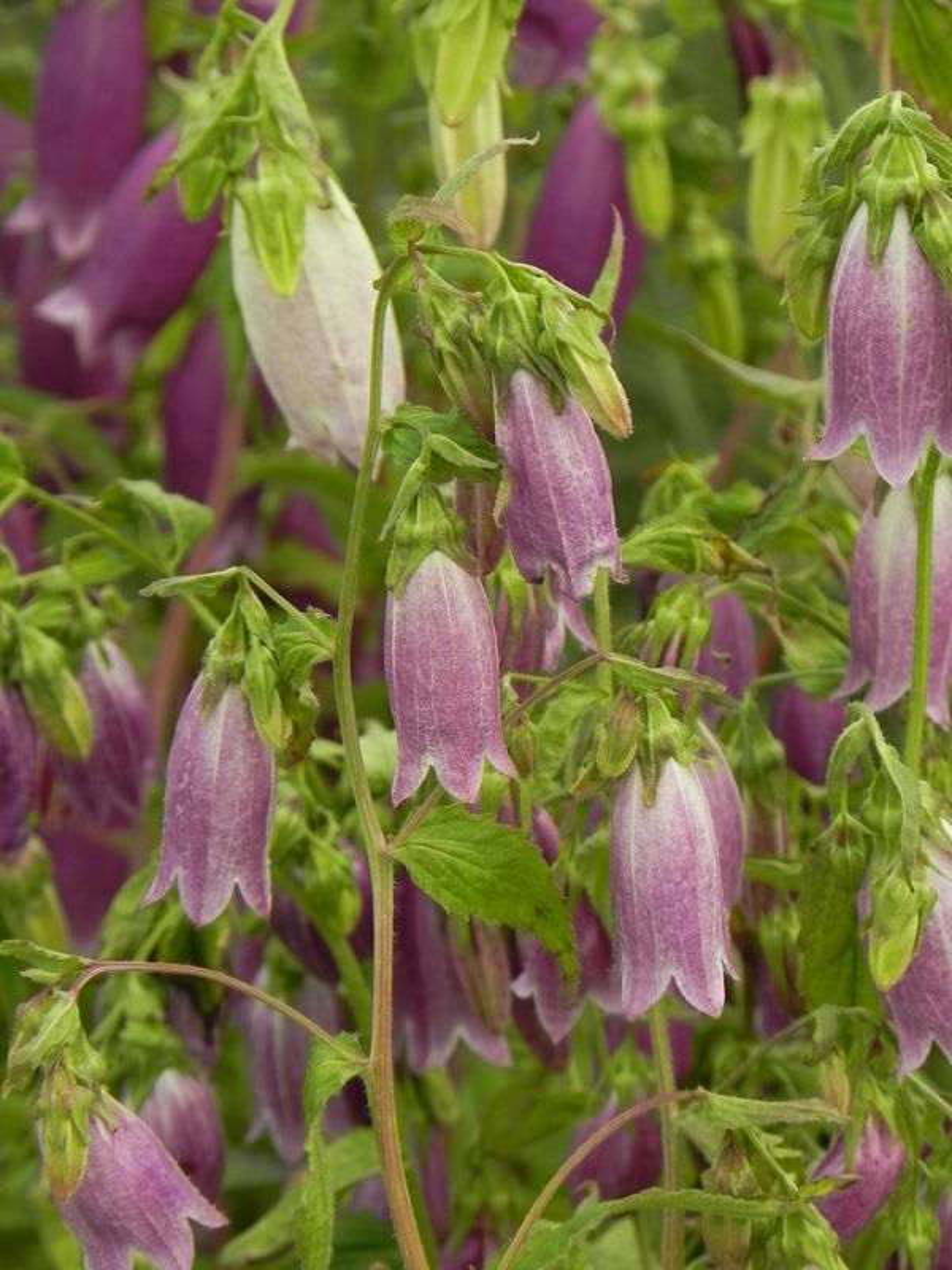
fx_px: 9057
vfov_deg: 8.0
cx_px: 476
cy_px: 635
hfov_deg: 6.0
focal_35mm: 247
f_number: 5
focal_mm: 44
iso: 160
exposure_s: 1/320
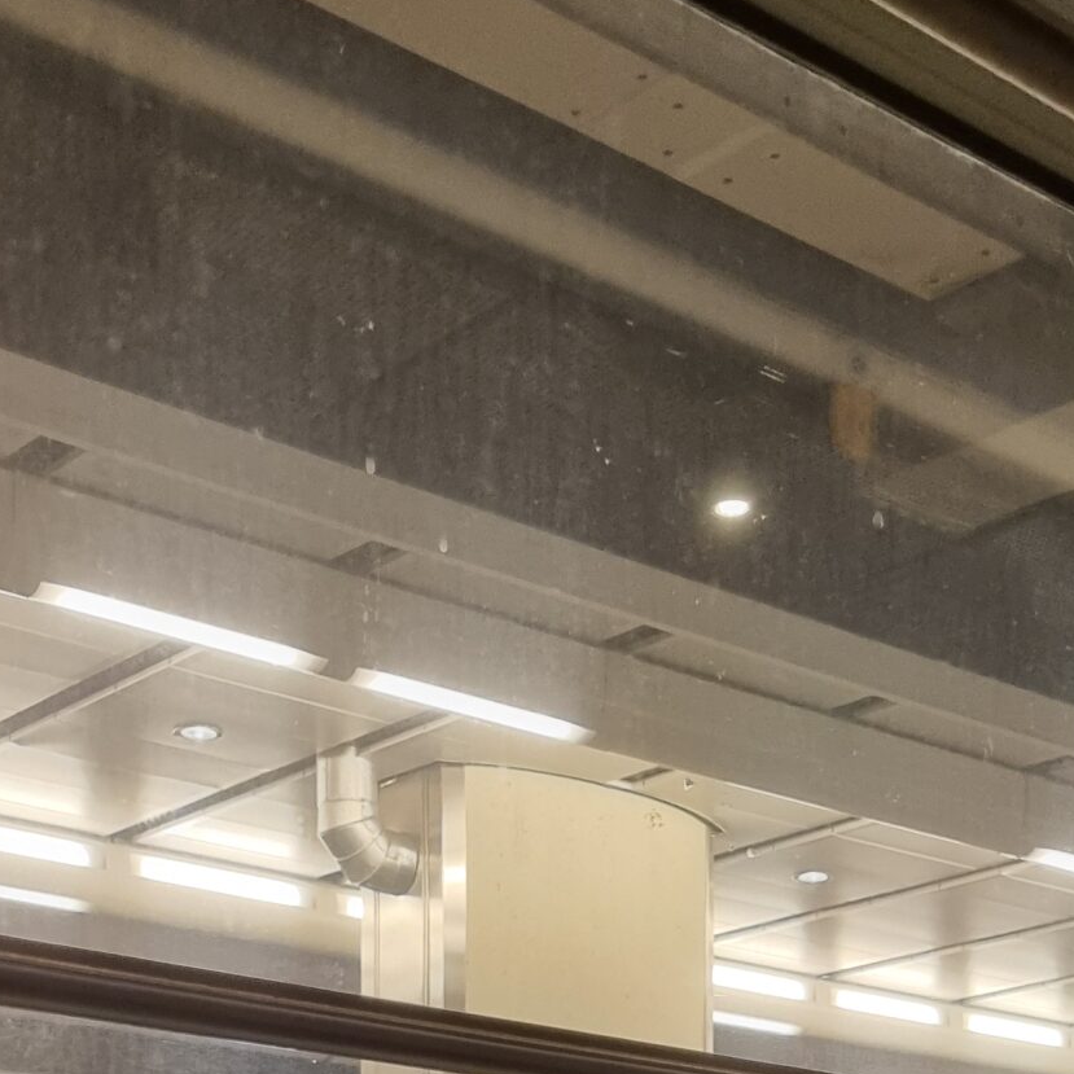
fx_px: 2492
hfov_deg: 24.3
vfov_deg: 21.2
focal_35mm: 71
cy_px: 1525
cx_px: 610
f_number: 1.8
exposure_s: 1/50
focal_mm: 5.4
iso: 320
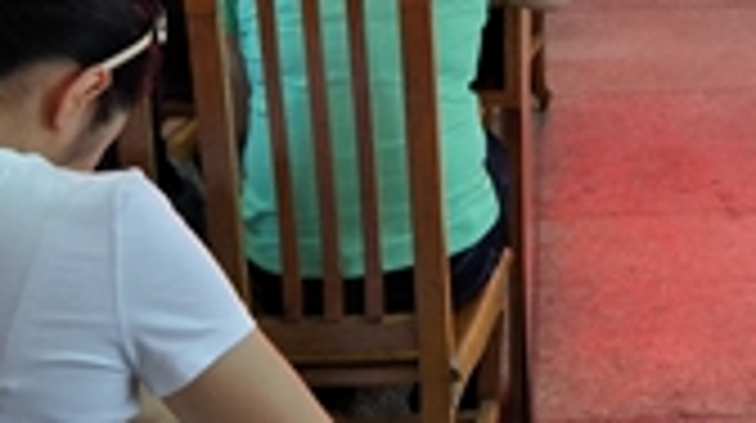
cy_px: -182
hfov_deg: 26.3
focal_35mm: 78
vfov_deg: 14.5
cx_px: 675
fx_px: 1562
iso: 219
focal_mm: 4.1
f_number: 1.7
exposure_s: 1/33
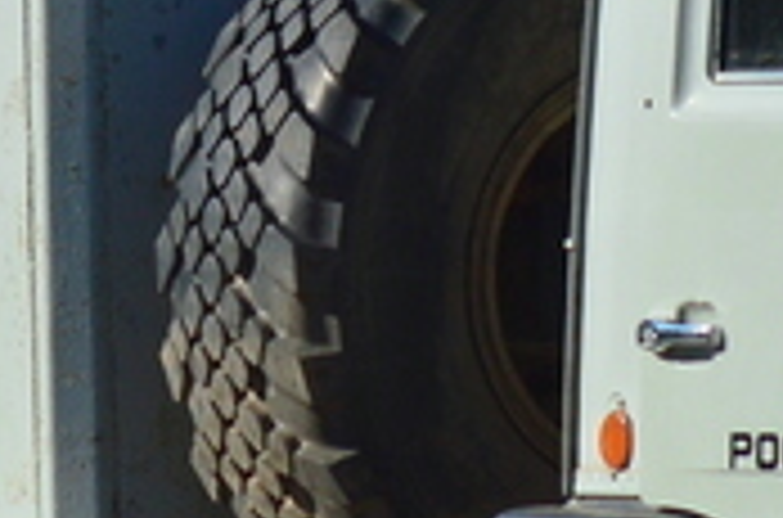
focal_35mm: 726
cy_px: 77
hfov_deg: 2.8
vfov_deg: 1.9
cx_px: 662
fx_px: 15748
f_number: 11
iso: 200
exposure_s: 1/800
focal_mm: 70
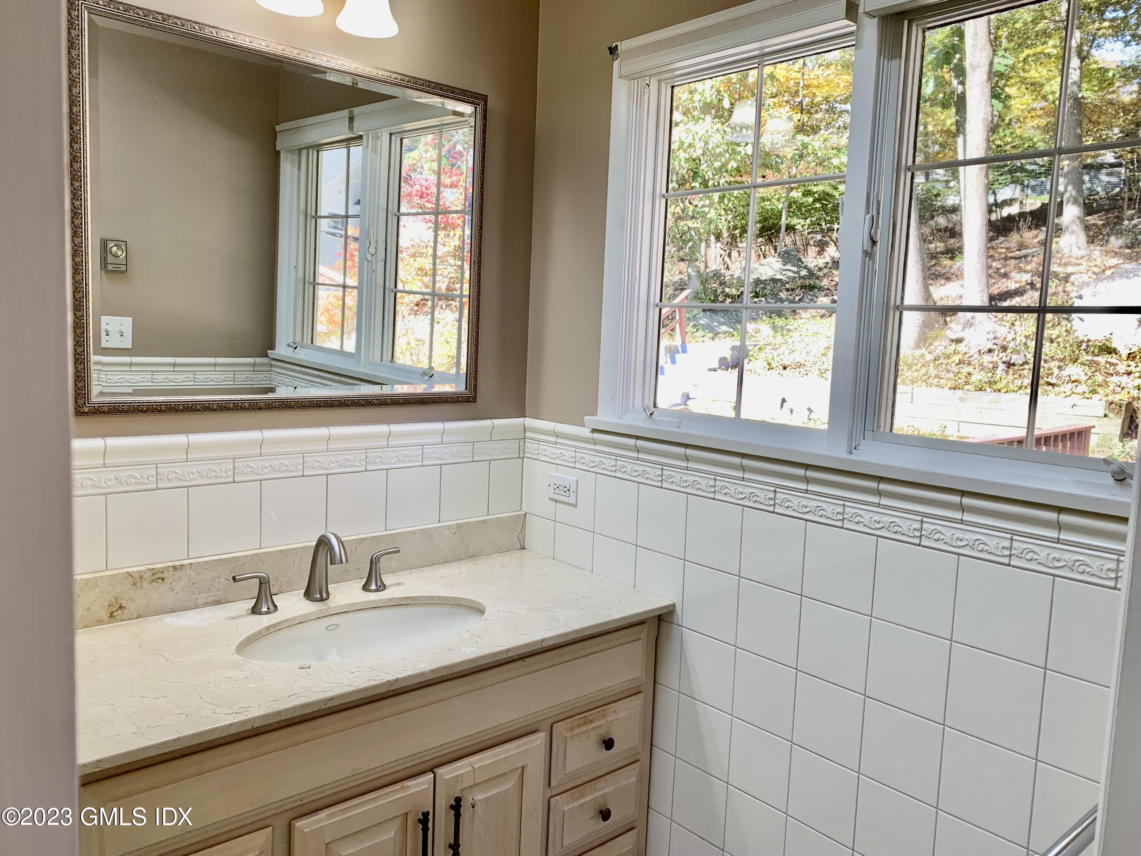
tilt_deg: -7.7
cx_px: 570
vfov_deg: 53.1
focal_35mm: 26
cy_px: 428
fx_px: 857
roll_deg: -2.1
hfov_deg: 67.3
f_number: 1.8
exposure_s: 1/120
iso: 32
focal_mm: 4.25
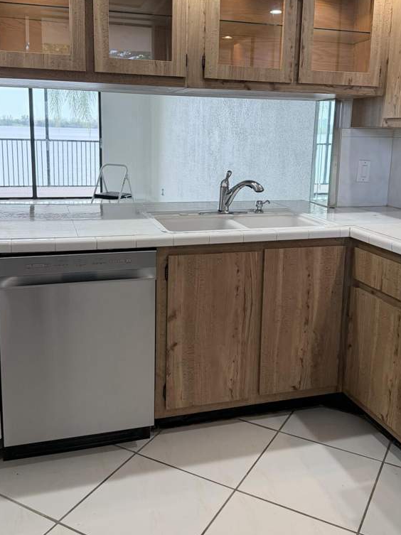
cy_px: 222
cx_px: 211
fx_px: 526
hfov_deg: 41.7
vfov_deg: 53.7
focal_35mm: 34
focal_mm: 6.76
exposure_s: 1/173
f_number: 1.78
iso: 200
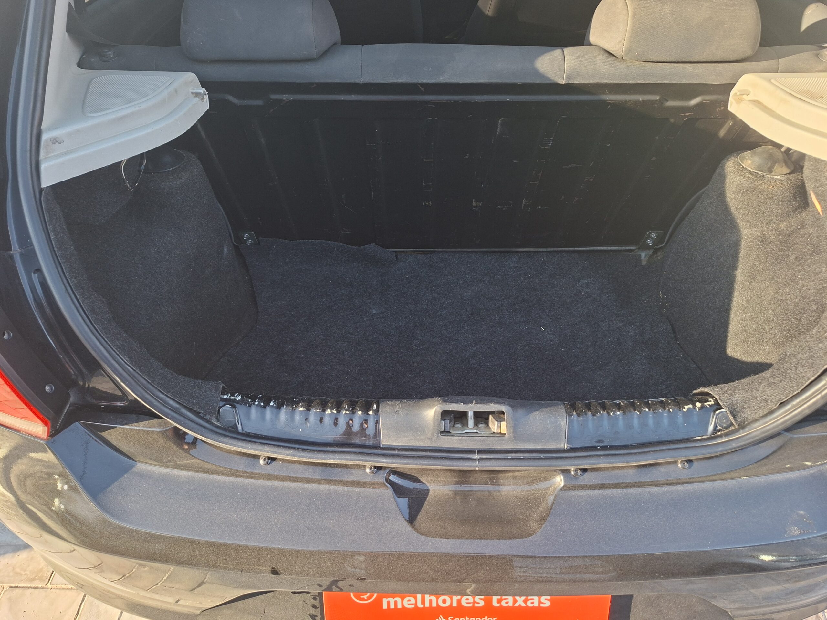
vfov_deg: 58.9
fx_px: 549
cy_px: 310
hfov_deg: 73.9
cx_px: 414
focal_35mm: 23
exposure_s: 1/120
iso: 64
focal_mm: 5.54
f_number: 1.8
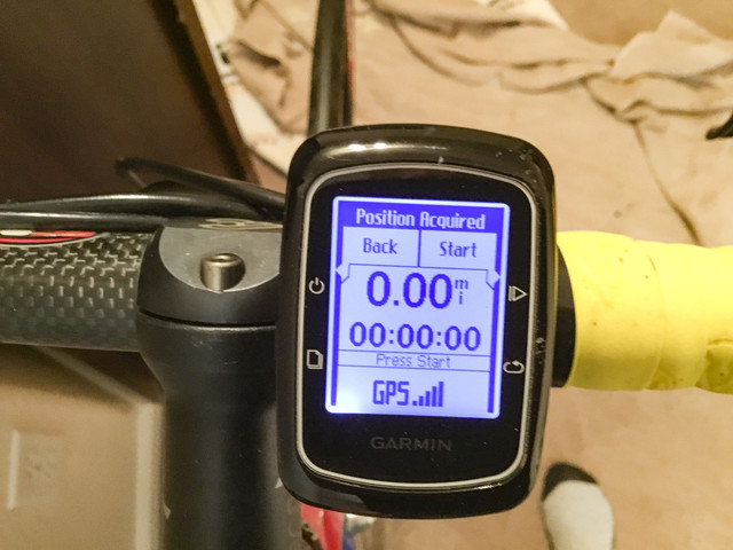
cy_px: 275
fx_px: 656
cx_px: 366
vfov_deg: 45.4
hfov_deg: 58.4
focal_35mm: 31
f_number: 2.4
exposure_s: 1/15
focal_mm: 3.3
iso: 400
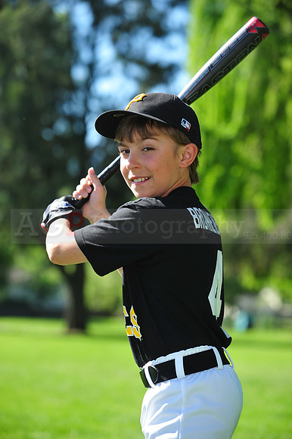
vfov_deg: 18.3
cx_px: 146
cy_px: 220
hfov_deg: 12.2
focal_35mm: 112
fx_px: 1364
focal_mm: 112
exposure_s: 1/500
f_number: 5
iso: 200
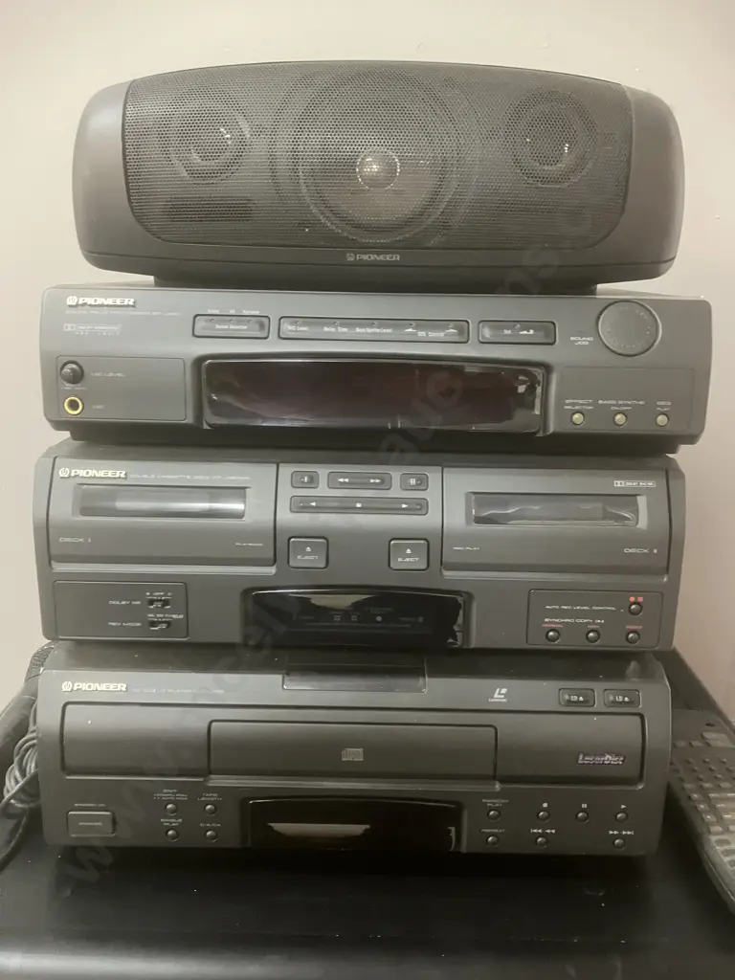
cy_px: 490
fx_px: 793
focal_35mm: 28
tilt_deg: -13.8
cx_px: 368
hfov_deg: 49.7
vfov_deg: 63.4
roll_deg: -0.7
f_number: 1.8
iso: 640
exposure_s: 1/25
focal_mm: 3.99
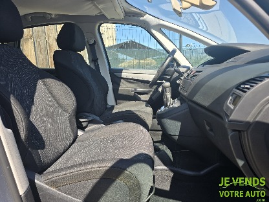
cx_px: 134
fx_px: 179
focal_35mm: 23
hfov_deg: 73.9
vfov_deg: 58.9
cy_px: 101
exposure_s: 1/231
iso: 12
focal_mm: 6.3
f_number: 1.7
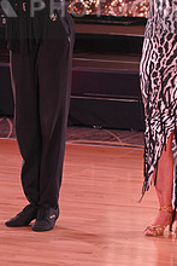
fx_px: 1944
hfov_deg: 5.2
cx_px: 103
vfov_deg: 7.8
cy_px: -1
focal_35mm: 264
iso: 1600
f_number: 5
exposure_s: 1/200
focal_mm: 100
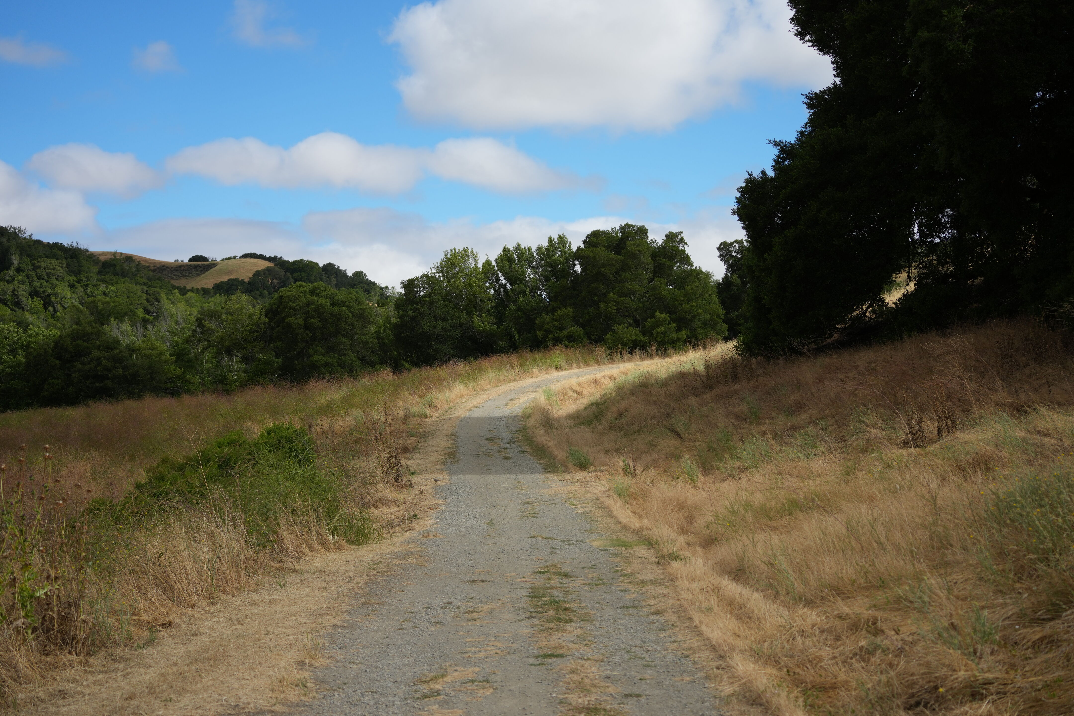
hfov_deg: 39.6
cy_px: 358
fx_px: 1492
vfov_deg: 27.0
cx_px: 537
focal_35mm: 50
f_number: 4.5
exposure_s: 1/1600
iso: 250
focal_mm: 50
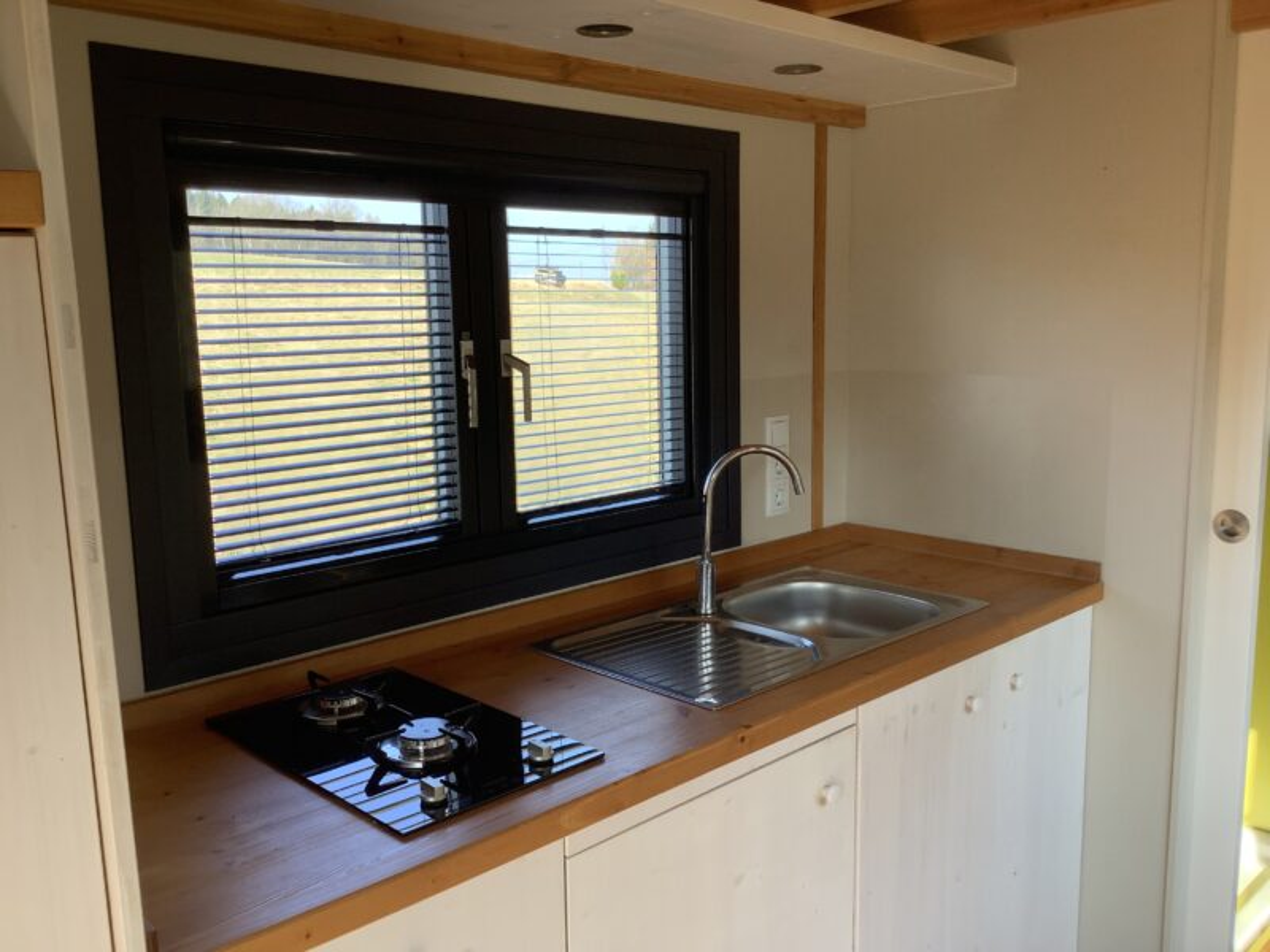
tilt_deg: -10.8
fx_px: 1137
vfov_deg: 45.4
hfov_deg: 58.4
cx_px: 635
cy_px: 476
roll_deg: +1.3
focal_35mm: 31
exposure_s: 1/100
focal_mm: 3.3
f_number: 2.4
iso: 32
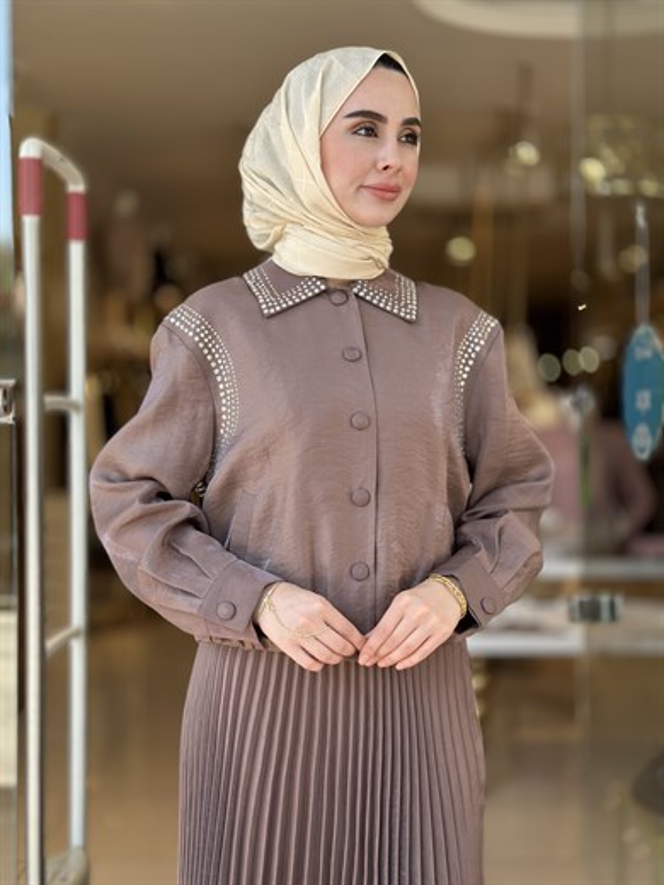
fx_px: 1228
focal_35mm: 48
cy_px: 442
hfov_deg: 30.3
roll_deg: -1.1
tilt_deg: -2.0
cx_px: 332
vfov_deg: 39.7
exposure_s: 1/339
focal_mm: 6.86
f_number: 1.78
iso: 80
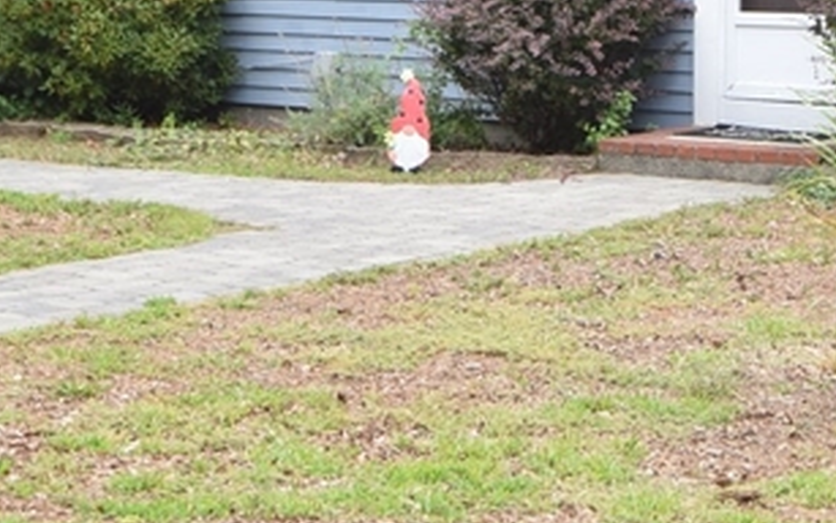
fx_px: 2324
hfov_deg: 19.8
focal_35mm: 102
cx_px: 833
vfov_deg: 12.3
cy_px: -215
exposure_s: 1/250
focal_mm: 20
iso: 320
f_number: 8
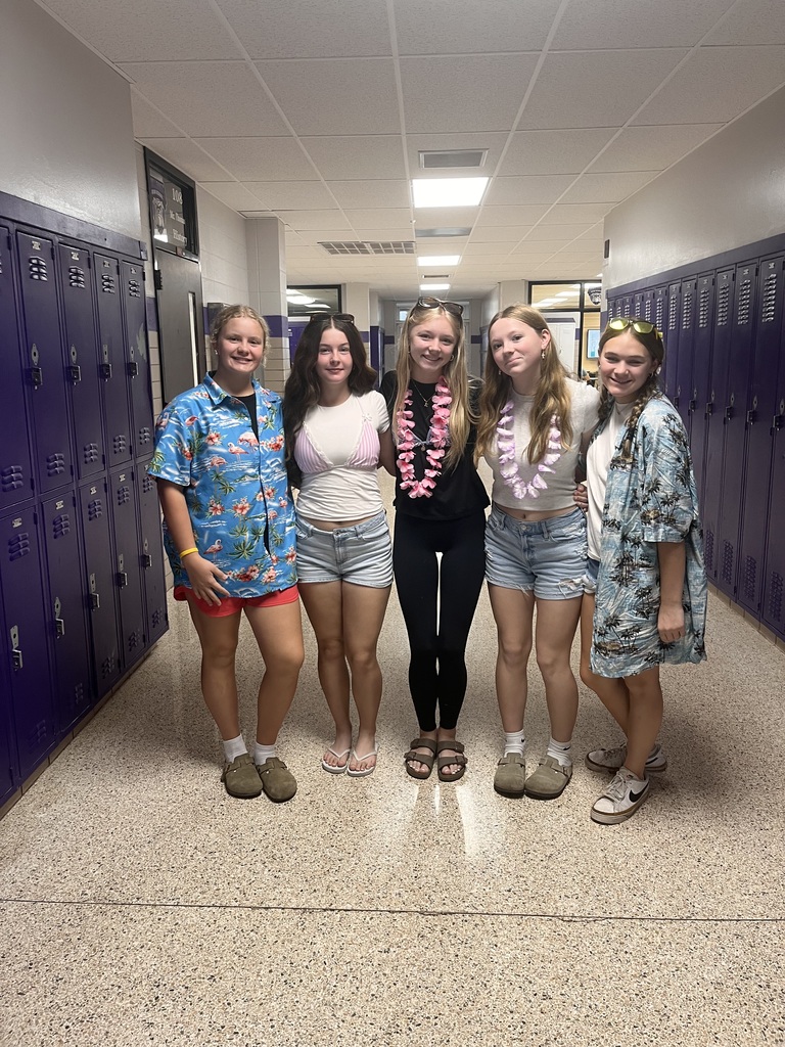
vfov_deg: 67.3
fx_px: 786
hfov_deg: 53.1
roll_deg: +1.0
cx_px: 392
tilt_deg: -11.9
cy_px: 524
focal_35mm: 26
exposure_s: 1/60
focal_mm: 5.1
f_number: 1.6
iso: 125
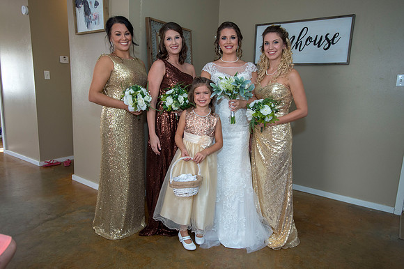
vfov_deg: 51.2
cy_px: 134
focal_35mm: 25
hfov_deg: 71.5
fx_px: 280
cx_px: 202
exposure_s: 1/160
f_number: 3.5
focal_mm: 25
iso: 1250
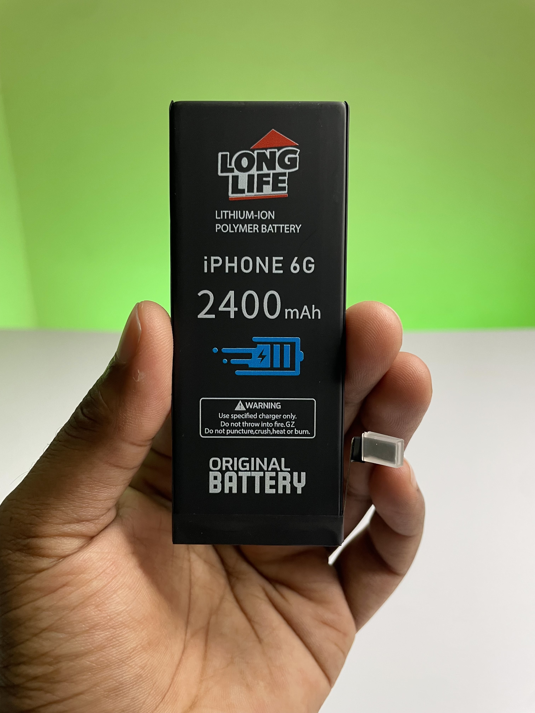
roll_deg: +0.5
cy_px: 356
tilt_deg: -23.0
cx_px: 268
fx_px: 536
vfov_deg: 67.3
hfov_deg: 53.1
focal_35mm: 26
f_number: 1.6
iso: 160
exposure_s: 1/60
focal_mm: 4.2
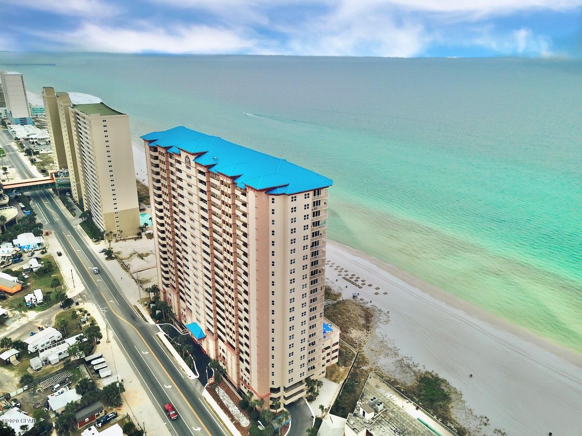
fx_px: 437
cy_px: 218
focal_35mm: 26
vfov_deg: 53.1
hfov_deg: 67.3
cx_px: 291
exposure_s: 1/946
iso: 100
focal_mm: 4.73
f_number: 2.2
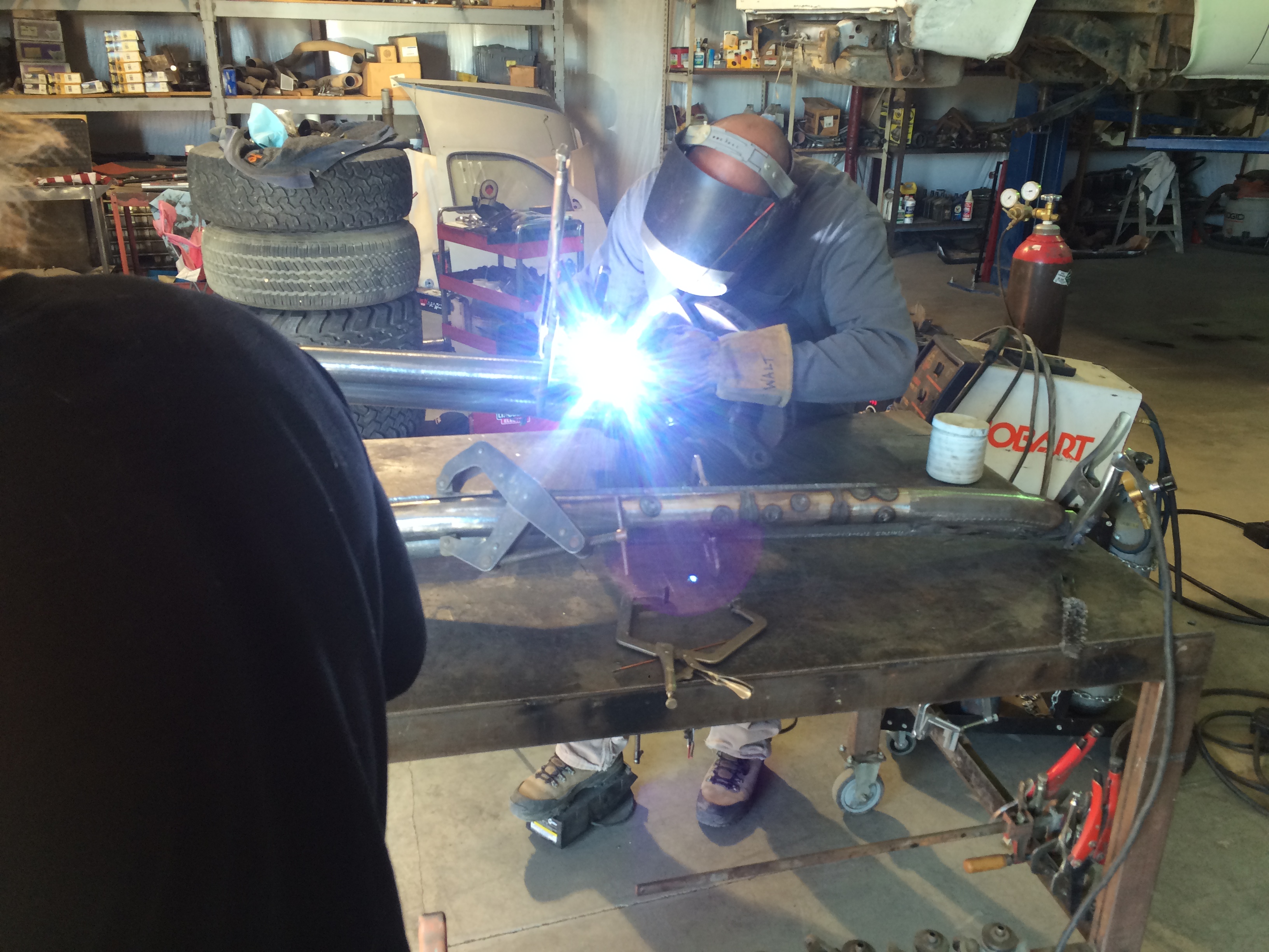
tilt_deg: -22.0
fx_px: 1063
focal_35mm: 29
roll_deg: +0.3
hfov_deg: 61.7
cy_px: 476
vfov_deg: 48.2
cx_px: 634
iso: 50
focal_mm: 4.15
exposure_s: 1/30
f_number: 2.2
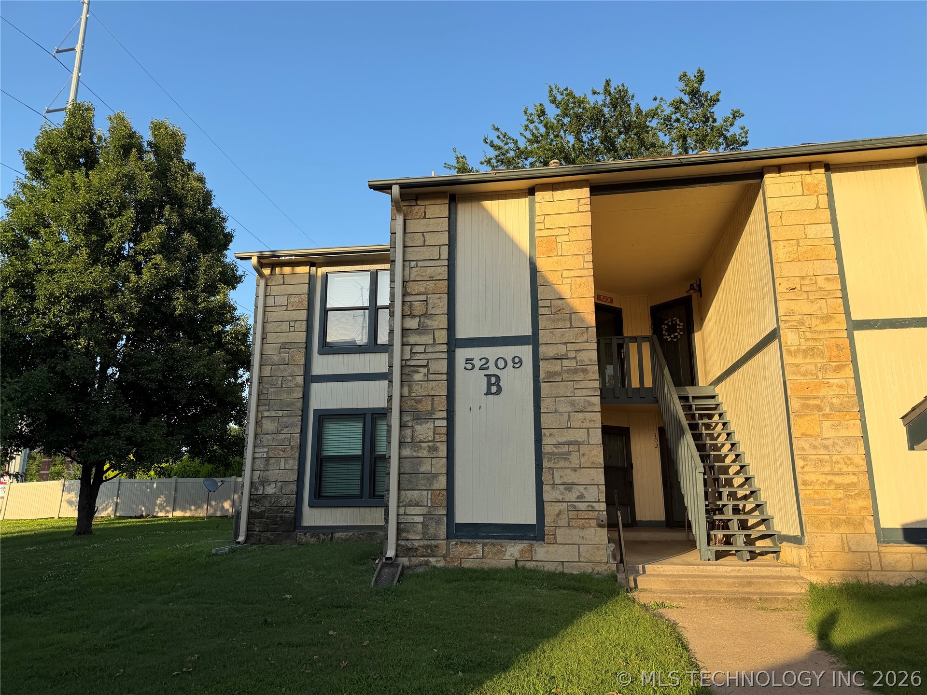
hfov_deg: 71.6
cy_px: 348
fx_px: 643
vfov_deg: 56.8
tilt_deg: +12.7
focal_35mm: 24
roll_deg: +0.4
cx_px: 464
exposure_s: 1/1437
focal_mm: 6.76
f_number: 1.78
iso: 80
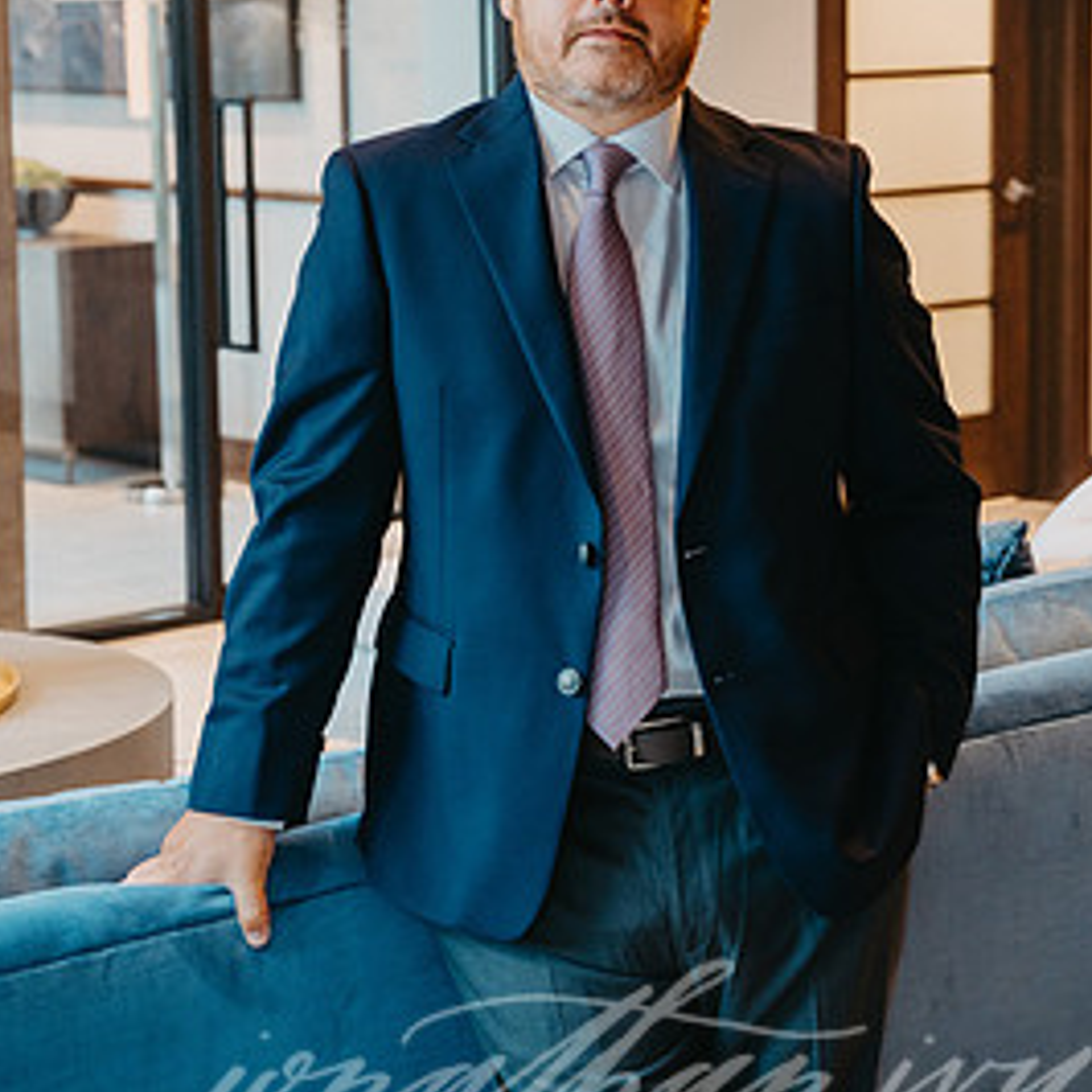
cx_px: 612
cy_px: 324
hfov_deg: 18.3
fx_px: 3391
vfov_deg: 18.2
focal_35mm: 95
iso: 640
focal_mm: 66
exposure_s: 1/100
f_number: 4.5
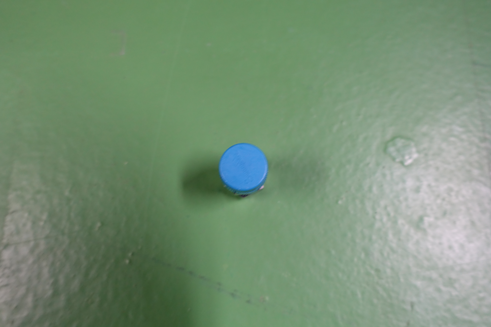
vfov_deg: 45.0
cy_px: 164
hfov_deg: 63.7
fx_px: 395
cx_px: 246
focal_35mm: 29
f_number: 2.5
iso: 400
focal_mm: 10.51
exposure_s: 1/30
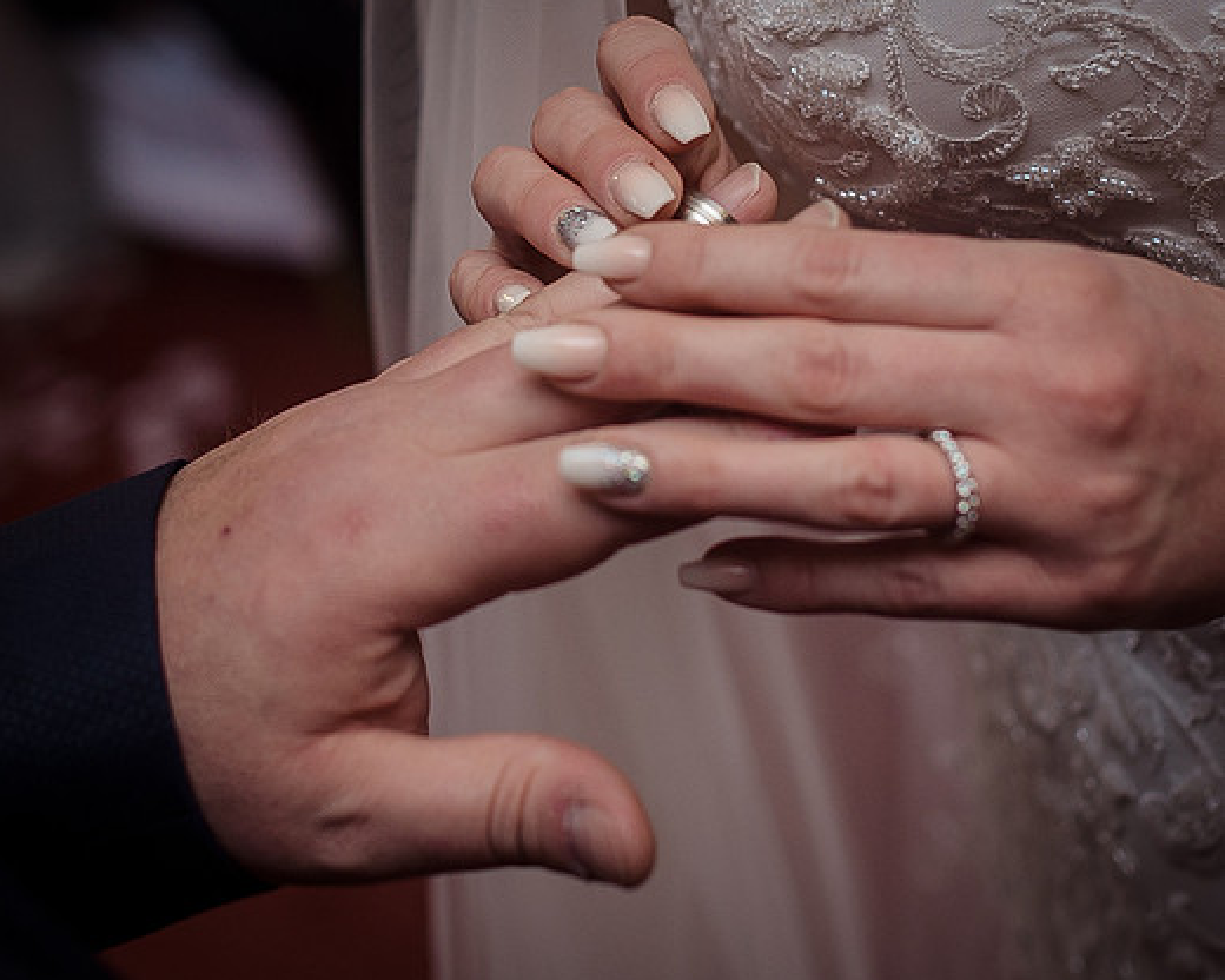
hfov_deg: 19.6
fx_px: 3553
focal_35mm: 98
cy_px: 158
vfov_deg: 15.6
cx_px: 659
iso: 160
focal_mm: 35
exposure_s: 1/160
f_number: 2.5
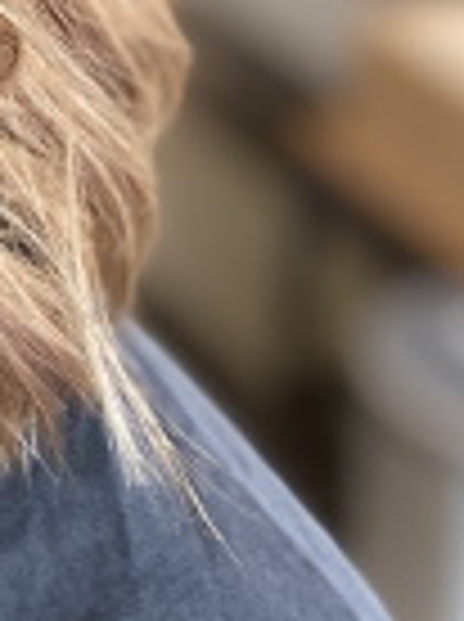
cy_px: -443
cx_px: -441
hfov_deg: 10.8
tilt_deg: -13.9
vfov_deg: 14.1
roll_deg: -1.4
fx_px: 2259
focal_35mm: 126
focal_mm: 4.25
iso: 64
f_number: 1.8
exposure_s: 1/100
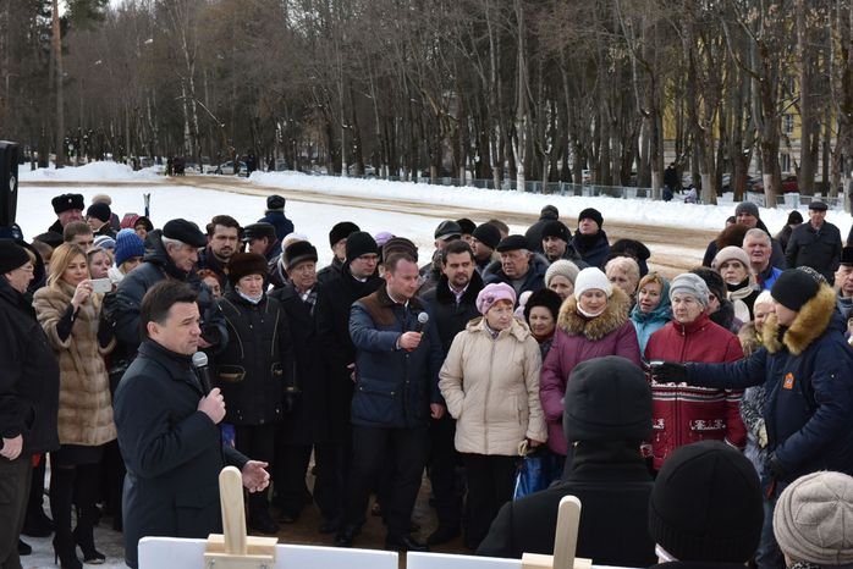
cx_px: 426
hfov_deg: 32.4
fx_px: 1470
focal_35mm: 62
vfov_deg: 21.9
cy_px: 284
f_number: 14
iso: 1600
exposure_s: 1/640
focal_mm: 62
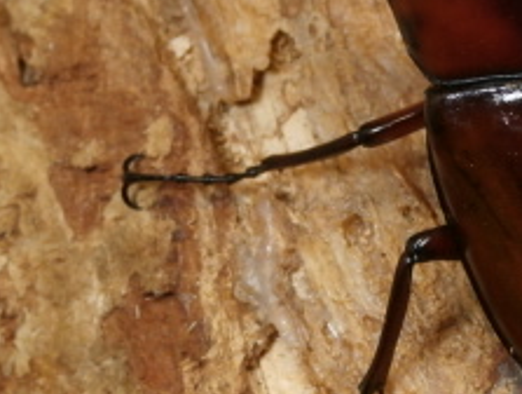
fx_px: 2900
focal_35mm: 192
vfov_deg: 7.7
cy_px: -113
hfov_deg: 10.2
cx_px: 536
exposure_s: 1/80
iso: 160
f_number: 4.3
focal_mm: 11.86
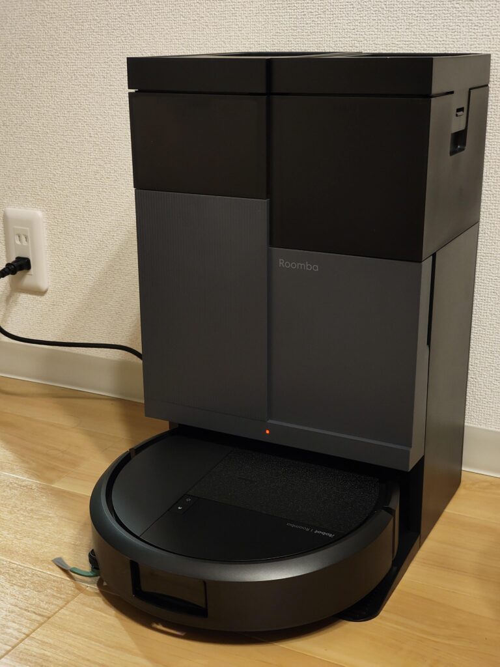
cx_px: 250
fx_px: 963
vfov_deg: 38.2
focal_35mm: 50
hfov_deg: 29.1
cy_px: 334
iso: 2520
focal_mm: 7.1
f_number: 2
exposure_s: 1/50
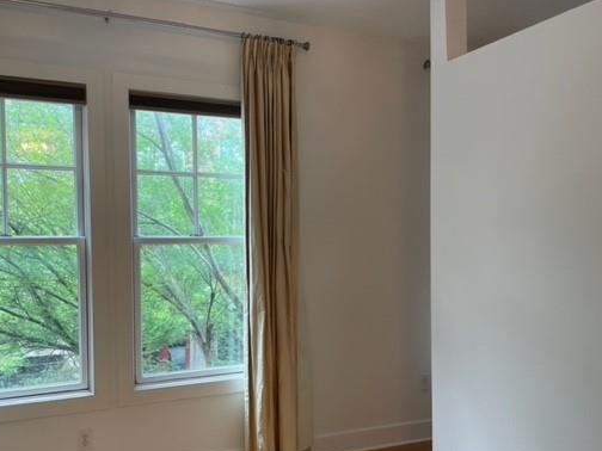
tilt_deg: -0.3
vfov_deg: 42.8
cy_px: 265
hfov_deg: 55.2
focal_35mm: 33
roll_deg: +0.4
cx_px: 268
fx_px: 574
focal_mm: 4.2
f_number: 1.6
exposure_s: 1/120
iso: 125
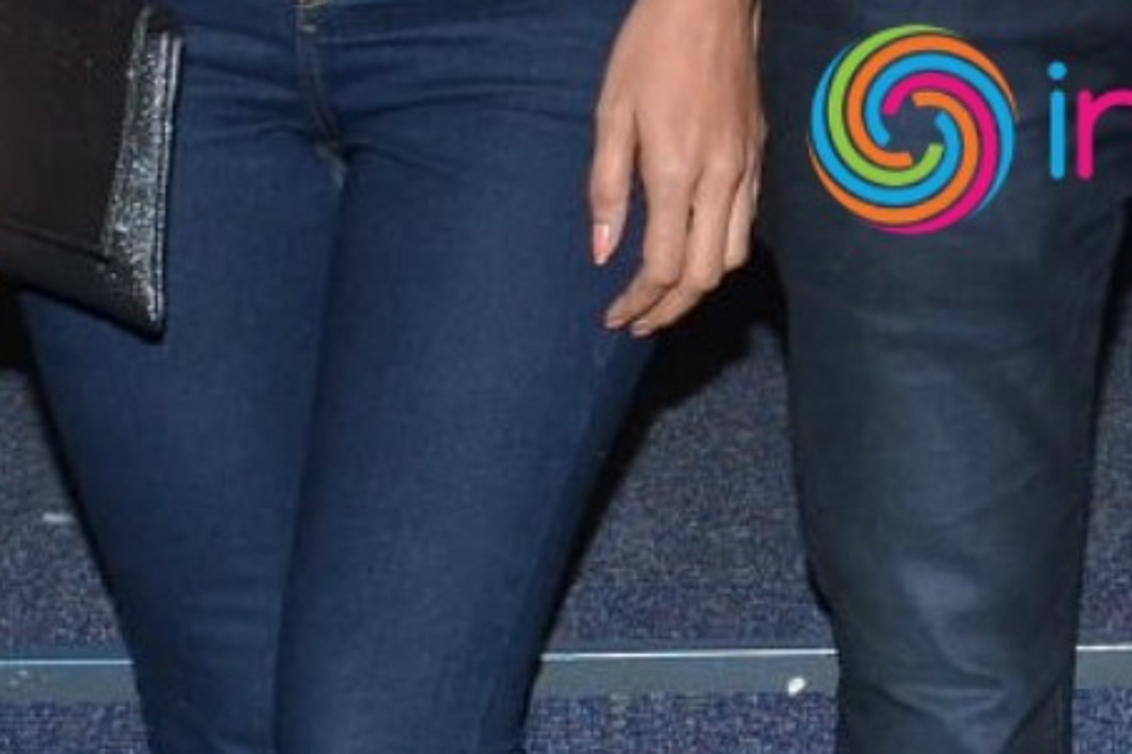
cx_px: 1360
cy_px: -619
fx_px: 5186
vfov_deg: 8.0
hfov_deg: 12.2
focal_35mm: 165
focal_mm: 22
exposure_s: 1/125
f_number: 6.3
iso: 400
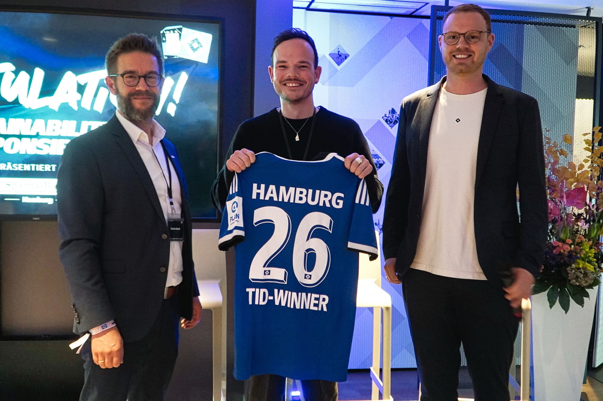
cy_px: 200
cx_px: 302
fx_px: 527
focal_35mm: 32
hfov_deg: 59.5
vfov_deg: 41.6
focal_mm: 21
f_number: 4
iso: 1600
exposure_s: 1/40
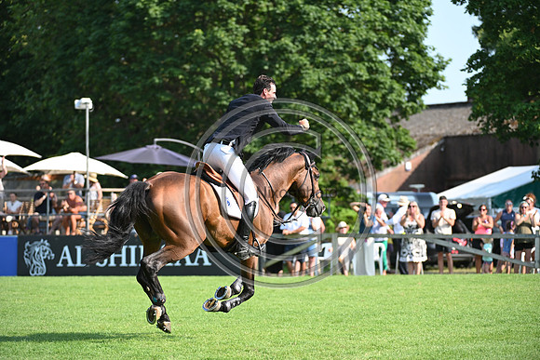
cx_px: 270
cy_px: 180
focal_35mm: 200
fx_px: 3001
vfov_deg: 6.9
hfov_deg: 10.3
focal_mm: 200
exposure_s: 1/1250
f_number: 4.5
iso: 500
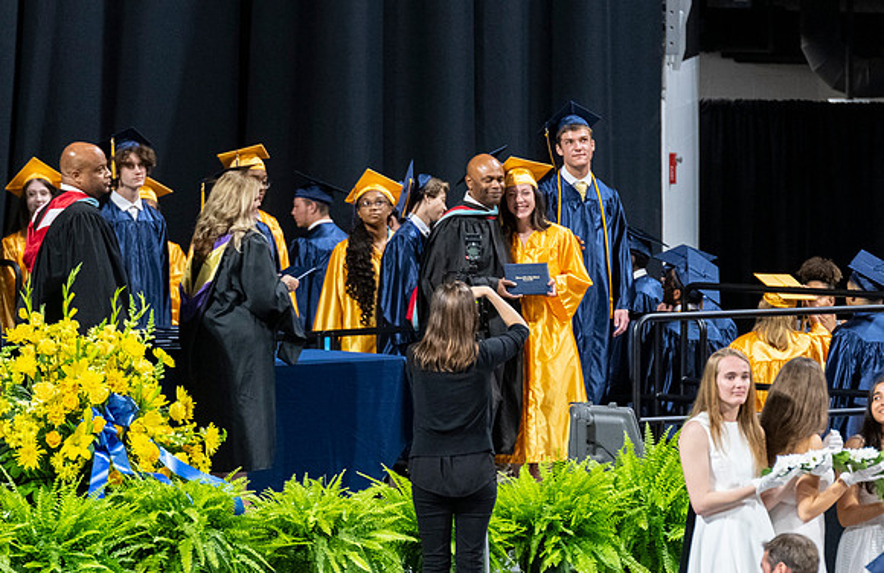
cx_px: 541
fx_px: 8720
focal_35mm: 358
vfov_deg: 3.8
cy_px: 313
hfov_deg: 5.8
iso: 2000
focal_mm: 200
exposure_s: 1/200
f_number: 4
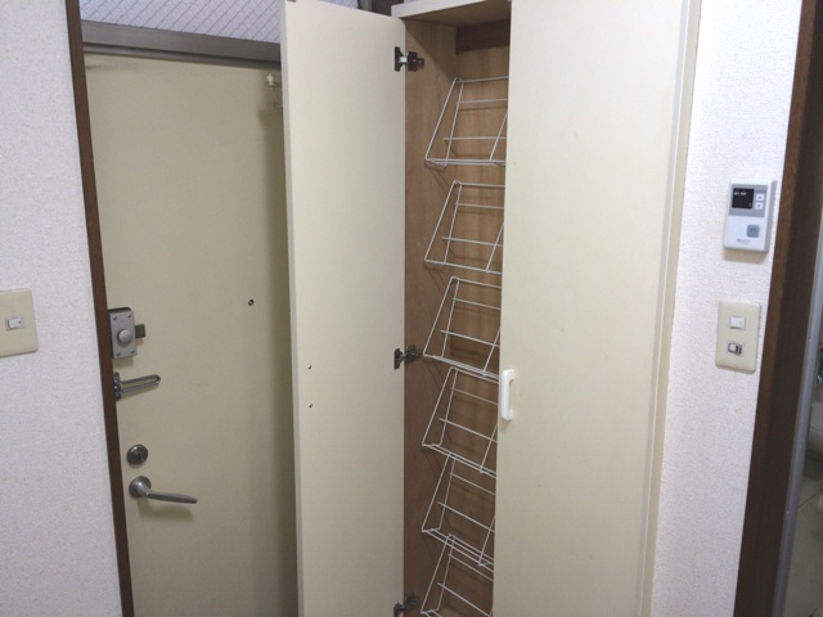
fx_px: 713
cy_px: 308
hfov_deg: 60.0
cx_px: 412
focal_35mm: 30
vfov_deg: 46.8
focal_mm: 4.12
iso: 64
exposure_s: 1/33
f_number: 2.2
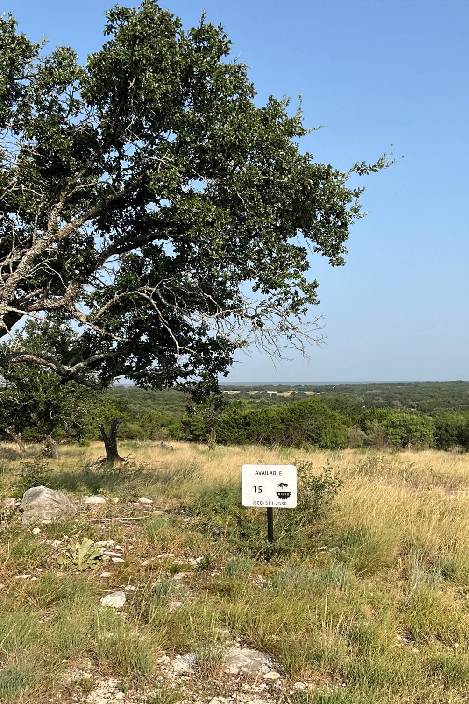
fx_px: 802
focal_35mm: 41
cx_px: 221
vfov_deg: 47.4
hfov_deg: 32.6
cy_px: 358
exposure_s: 1/1786
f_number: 1.8
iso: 25
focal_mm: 3
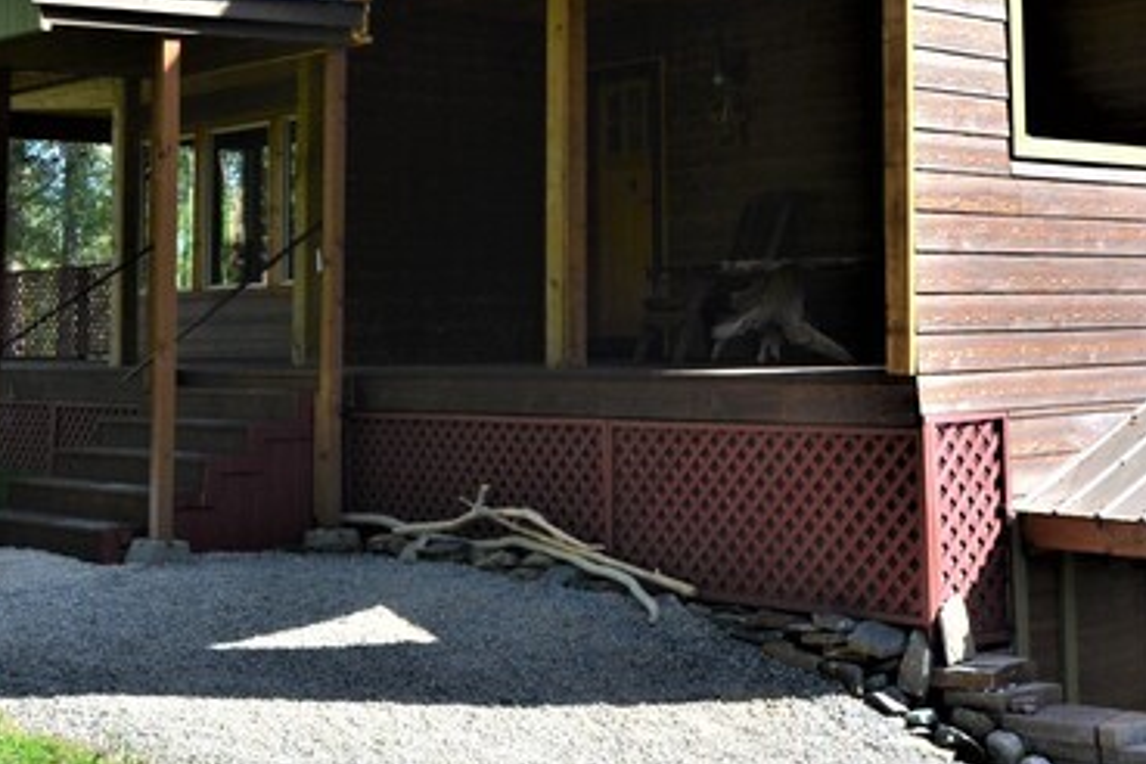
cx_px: 783
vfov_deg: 21.7
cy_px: 53
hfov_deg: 32.6
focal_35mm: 61
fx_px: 1942
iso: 400
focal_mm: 20
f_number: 10
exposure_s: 1/200
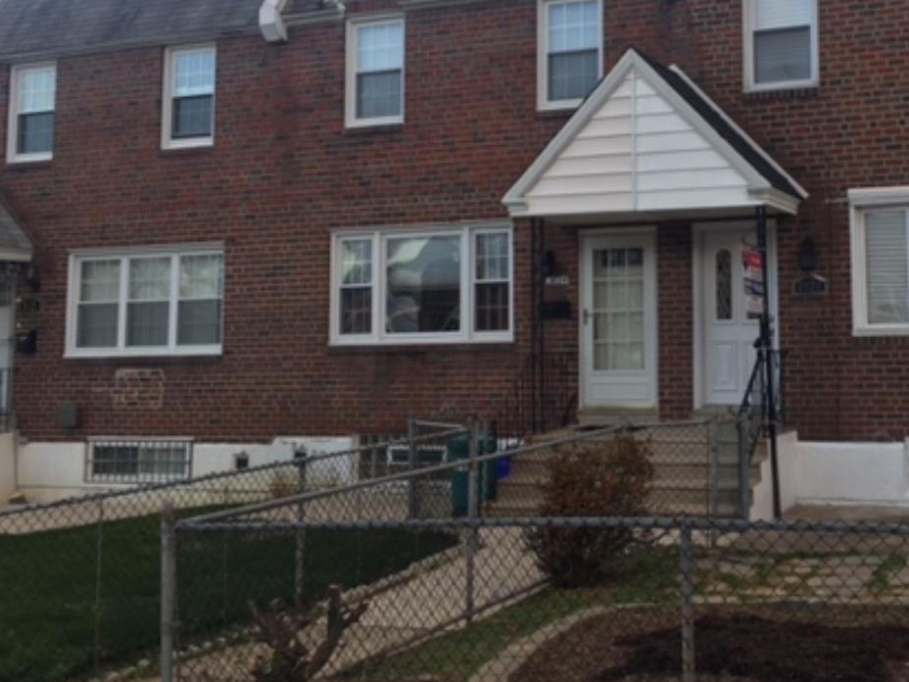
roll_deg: +0.6
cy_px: 262
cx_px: 667
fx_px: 1182
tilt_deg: +4.9
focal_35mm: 45
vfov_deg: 32.1
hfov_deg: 41.0
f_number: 2.2
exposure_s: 1/121
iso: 32
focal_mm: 4.15
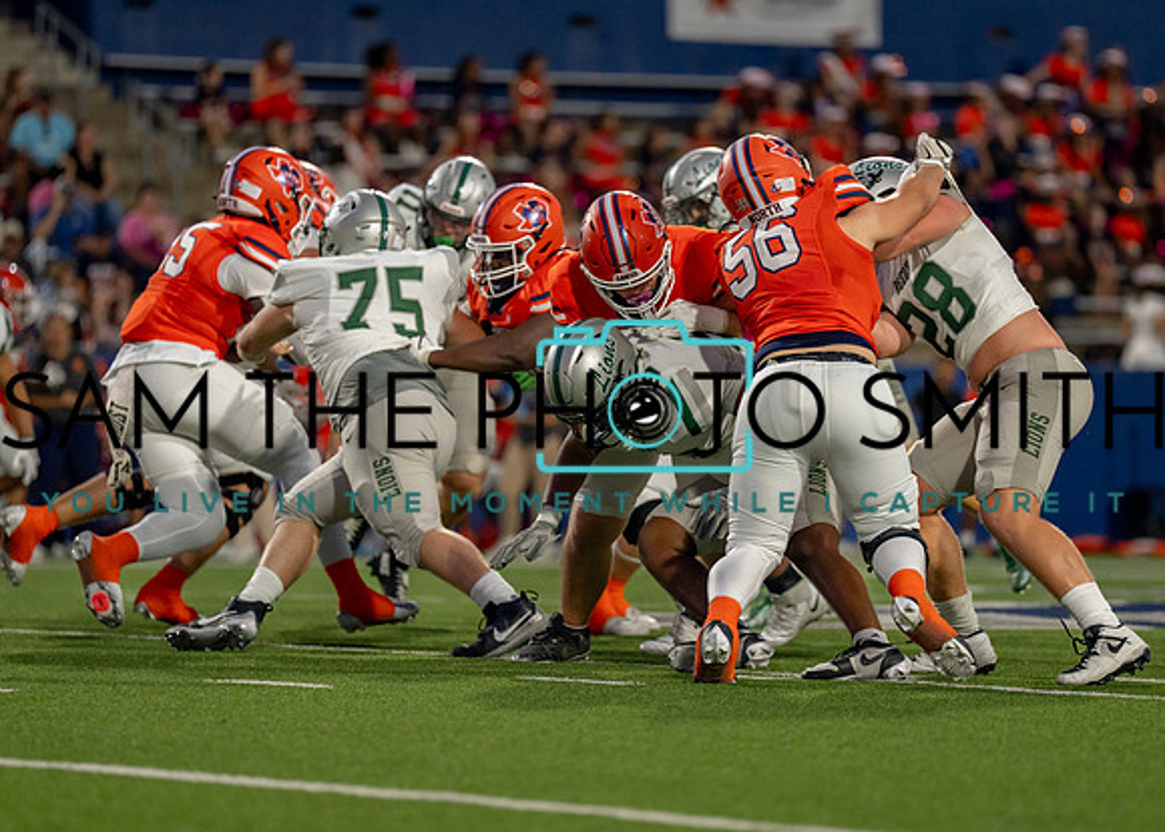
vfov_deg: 5.3
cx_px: 678
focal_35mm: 270
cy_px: 415
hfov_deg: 7.5
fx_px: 8937
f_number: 2.8
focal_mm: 200
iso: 2000
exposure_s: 1/2000
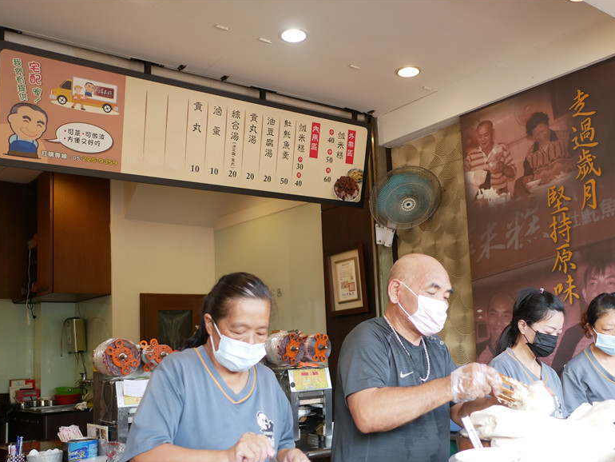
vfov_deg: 38.5
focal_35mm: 37
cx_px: 357
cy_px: 282
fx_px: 658
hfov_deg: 49.9
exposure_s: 1/100
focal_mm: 15
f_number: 1.7
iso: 200
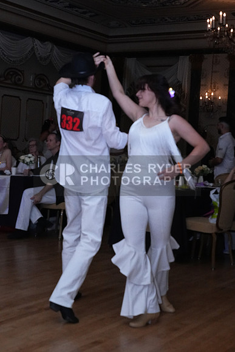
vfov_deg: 35.0
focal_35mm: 57
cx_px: 118
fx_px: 558
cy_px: 176
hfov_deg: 23.8
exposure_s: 1/200
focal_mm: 38
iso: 5000
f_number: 7.1
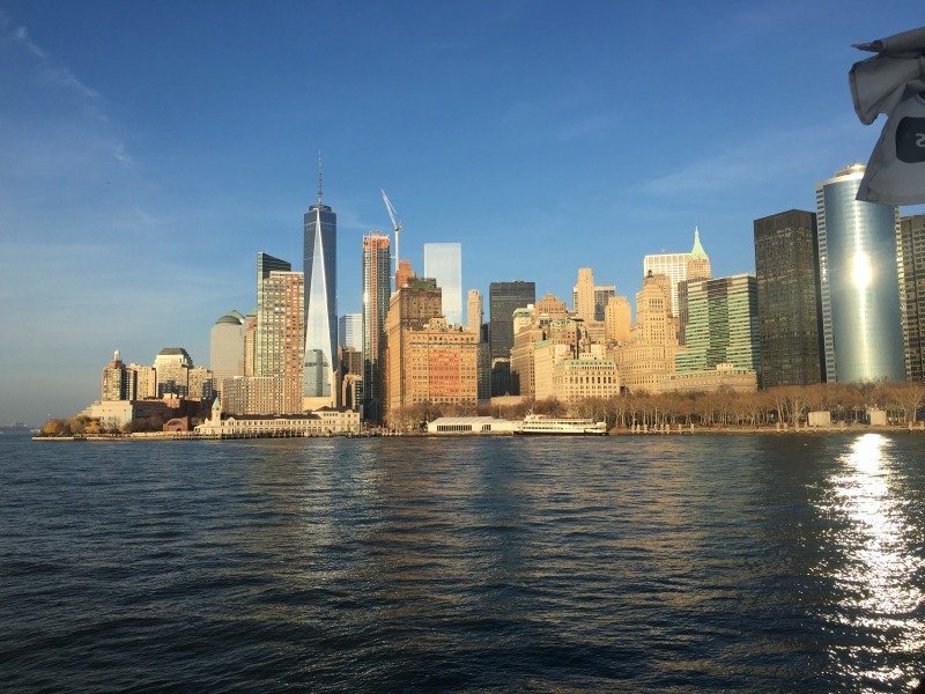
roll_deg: +1.8
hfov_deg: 61.7
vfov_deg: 48.2
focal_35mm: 29
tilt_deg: +5.7
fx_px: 775
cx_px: 462
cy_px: 347
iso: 25
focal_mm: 4.15
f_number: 2.2
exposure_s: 1/1451
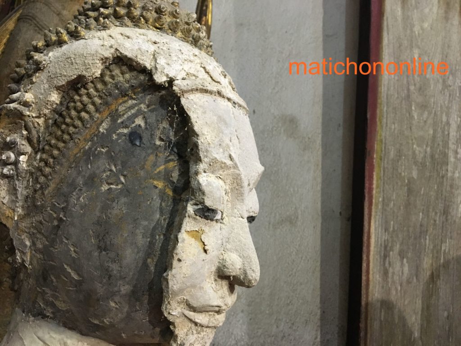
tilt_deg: +6.5
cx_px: 230
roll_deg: -3.0
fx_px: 386
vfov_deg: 48.2
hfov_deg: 61.7
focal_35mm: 29
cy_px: 173
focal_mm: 4.15
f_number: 2.2
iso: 200
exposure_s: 1/25
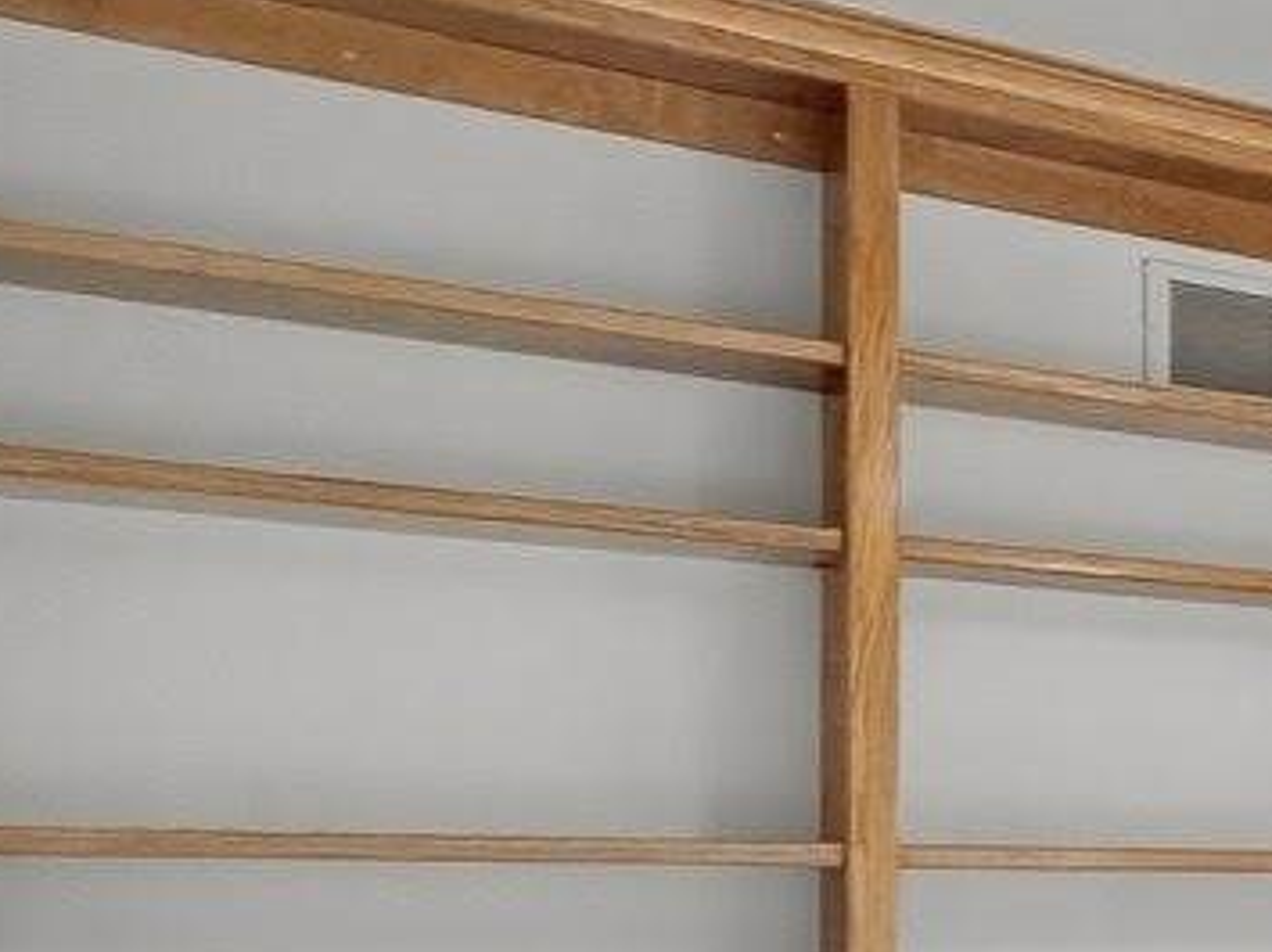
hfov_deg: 19.1
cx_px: 2562
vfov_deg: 23.9
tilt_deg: -4.0
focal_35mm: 57
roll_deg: +1.5
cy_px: 1067
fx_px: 2093
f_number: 2.2
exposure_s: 1/120
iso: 200
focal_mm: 2.2
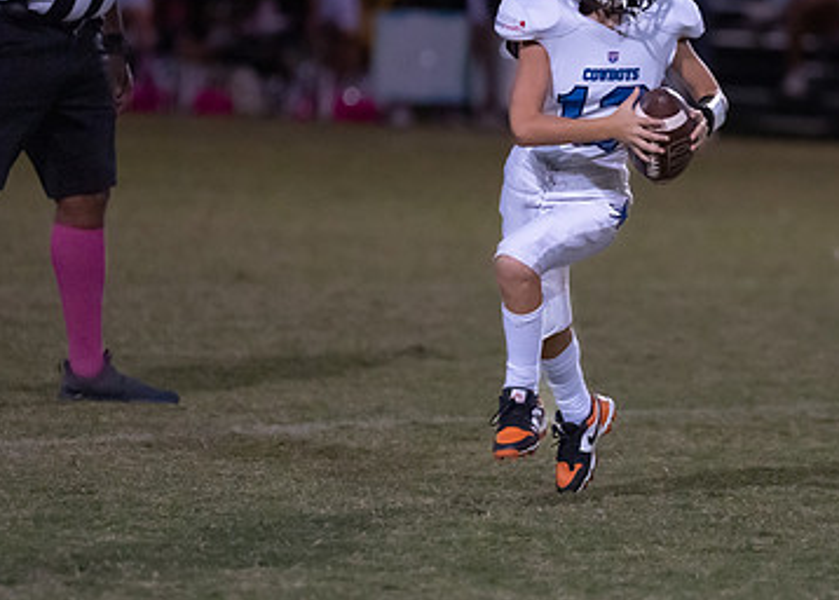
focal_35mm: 424
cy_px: 243
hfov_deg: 4.8
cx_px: 613
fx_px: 10107
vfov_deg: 3.4
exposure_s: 1/1000
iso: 6400
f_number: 2.8
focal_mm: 191
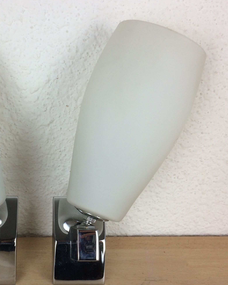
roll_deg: -3.7
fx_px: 396
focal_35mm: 47
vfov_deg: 39.5
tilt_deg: -25.1
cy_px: 155
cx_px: 41
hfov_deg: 31.1
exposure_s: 1/100
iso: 50
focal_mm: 4.15
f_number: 2.2
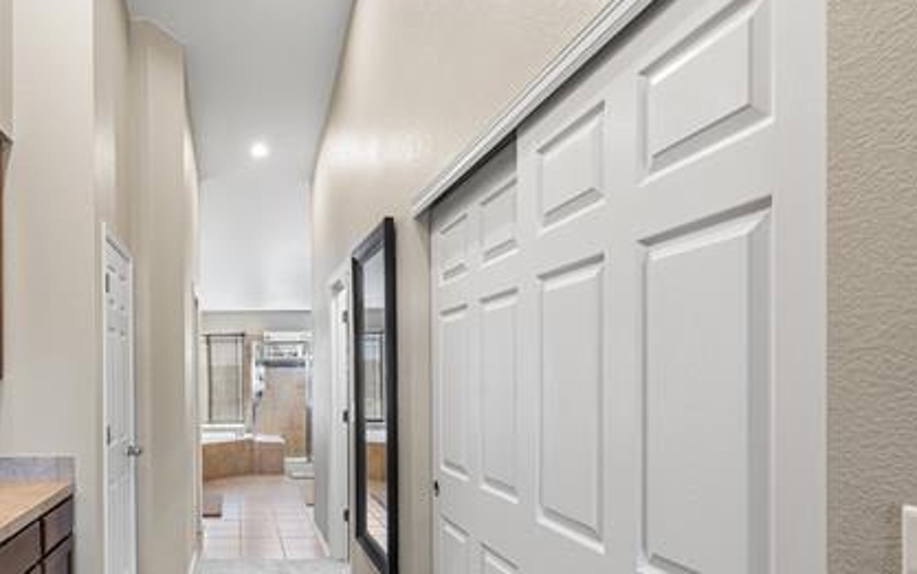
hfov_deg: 67.0
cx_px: 244
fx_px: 645
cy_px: 374
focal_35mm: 26
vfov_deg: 47.4
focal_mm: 16.5
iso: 500
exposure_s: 1/13
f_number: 8
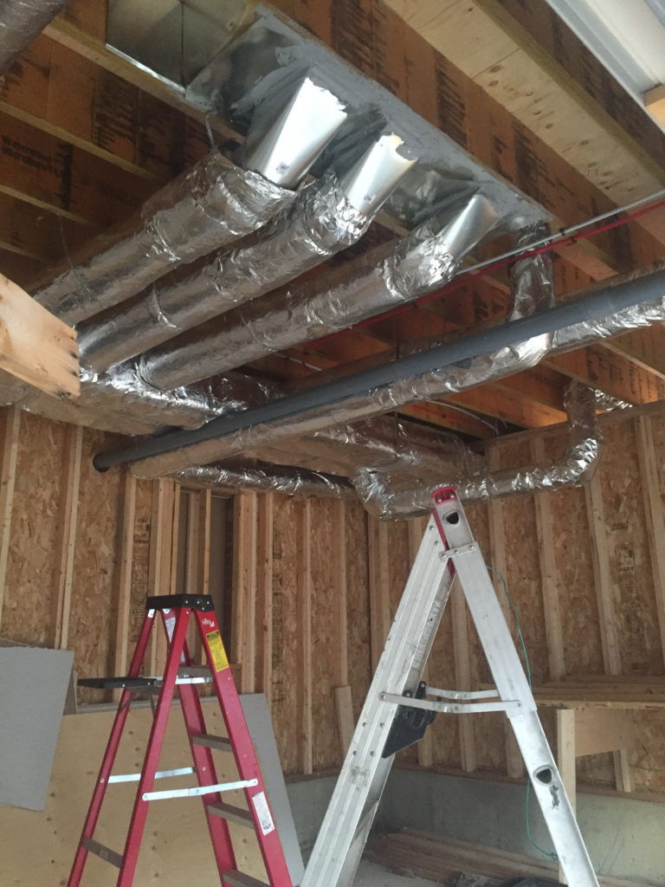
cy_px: 444
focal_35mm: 29
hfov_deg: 48.2
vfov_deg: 61.7
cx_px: 332
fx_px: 743
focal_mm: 4.15
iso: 250
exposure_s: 1/30
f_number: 2.2
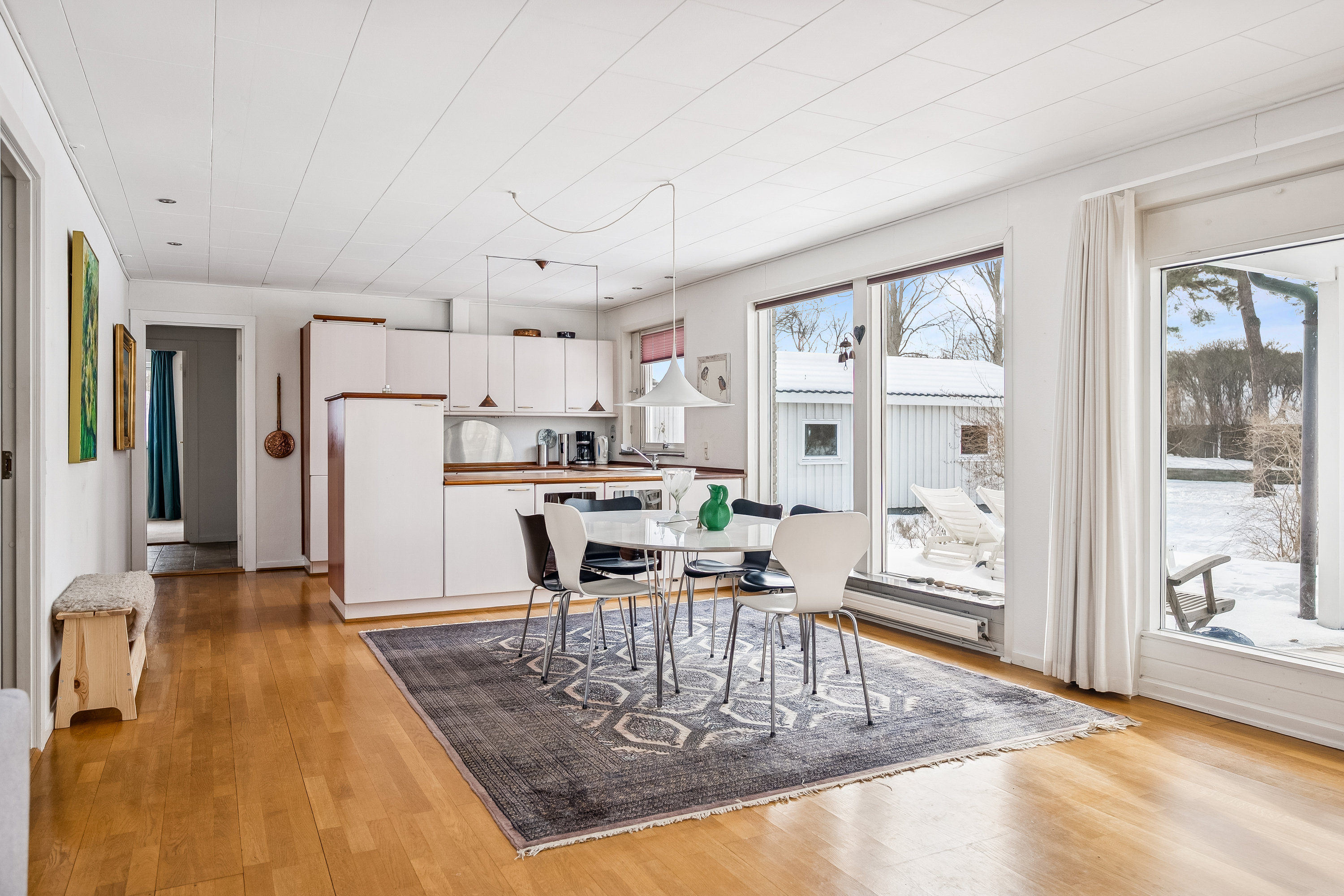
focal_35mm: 23
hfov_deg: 76.1
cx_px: 672
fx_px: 859
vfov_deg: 55.1
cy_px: 448
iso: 400
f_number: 4
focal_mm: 23
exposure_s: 1/200
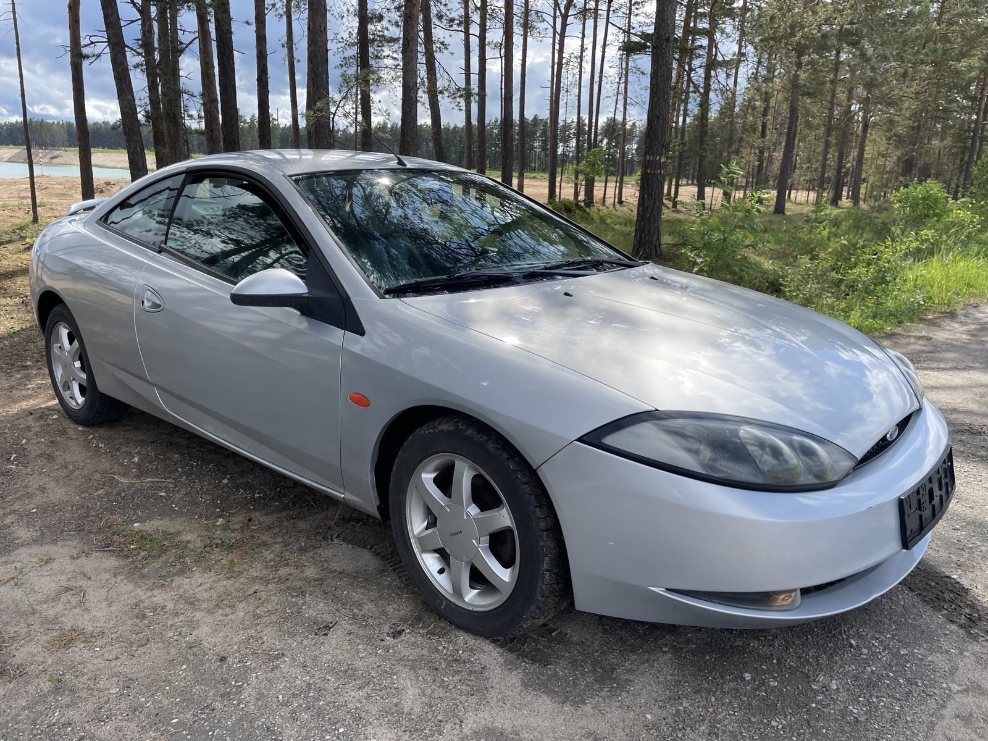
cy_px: 370
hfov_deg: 67.3
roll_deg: -3.6
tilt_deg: -13.2
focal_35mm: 26
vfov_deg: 53.1
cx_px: 494
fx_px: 742
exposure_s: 1/2092
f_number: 1.6
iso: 32
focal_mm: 4.2
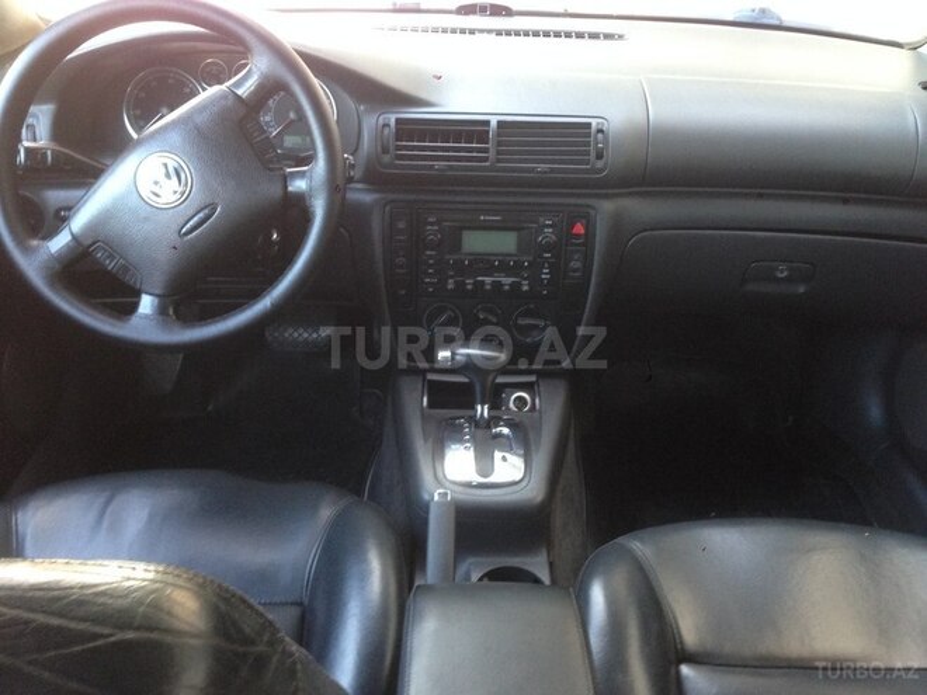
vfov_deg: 42.9
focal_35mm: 33
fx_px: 884
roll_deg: -0.7
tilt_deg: -27.2
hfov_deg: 55.4
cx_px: 464
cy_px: 348
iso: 160
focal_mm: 4.12
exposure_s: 1/20
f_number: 2.4
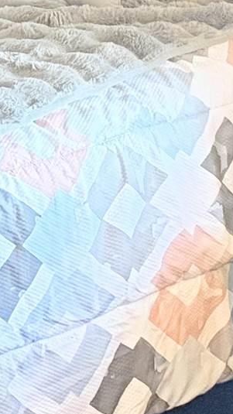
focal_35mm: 150
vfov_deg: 13.0
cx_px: -385
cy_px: -323
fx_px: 1647
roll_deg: +2.5
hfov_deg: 7.4
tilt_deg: -3.1
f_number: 1.78
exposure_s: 1/60
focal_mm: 6.76
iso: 500
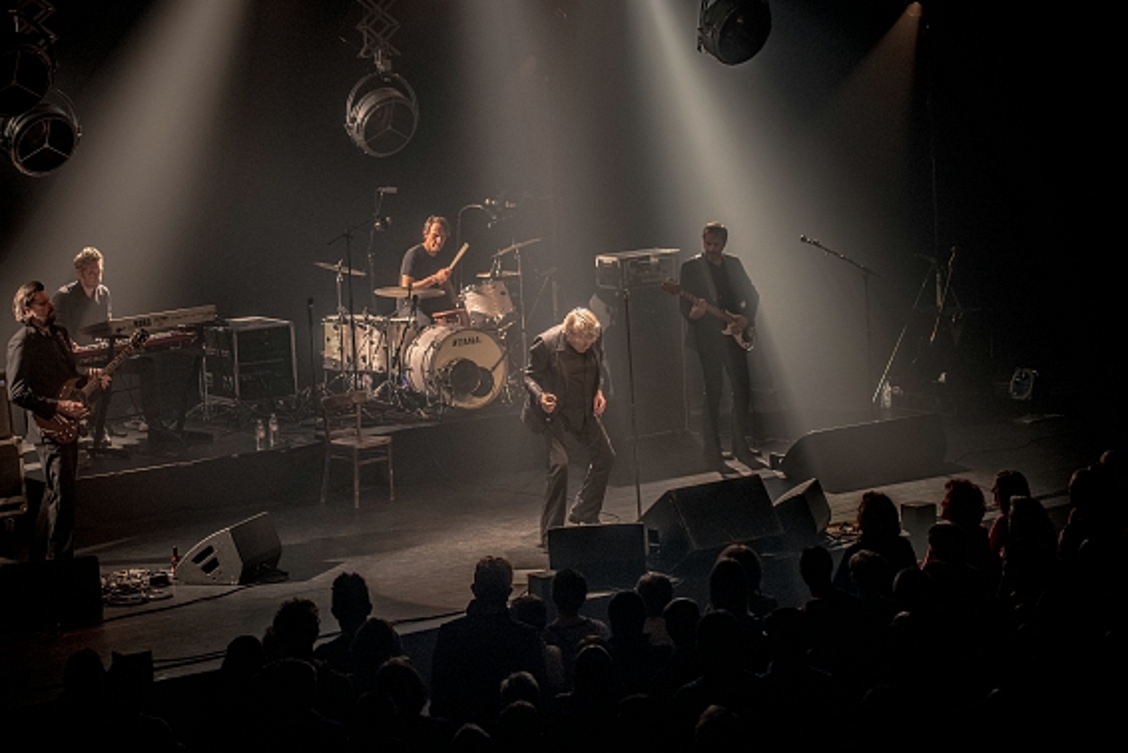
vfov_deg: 15.4
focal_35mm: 89
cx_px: 478
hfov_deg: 22.8
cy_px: 338
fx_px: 2790
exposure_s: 1/100
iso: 1600
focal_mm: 70
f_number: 2.8
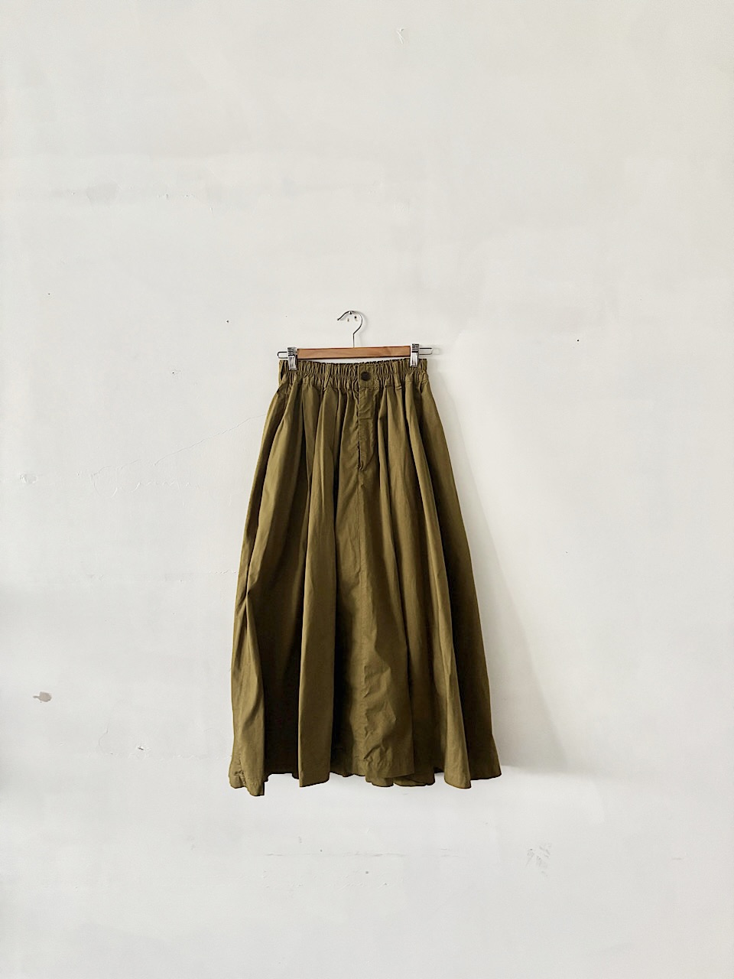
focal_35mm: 26
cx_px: 367
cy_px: 490
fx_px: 735
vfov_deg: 67.3
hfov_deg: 53.1
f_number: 1.6
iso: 500
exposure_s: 1/44
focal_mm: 5.96
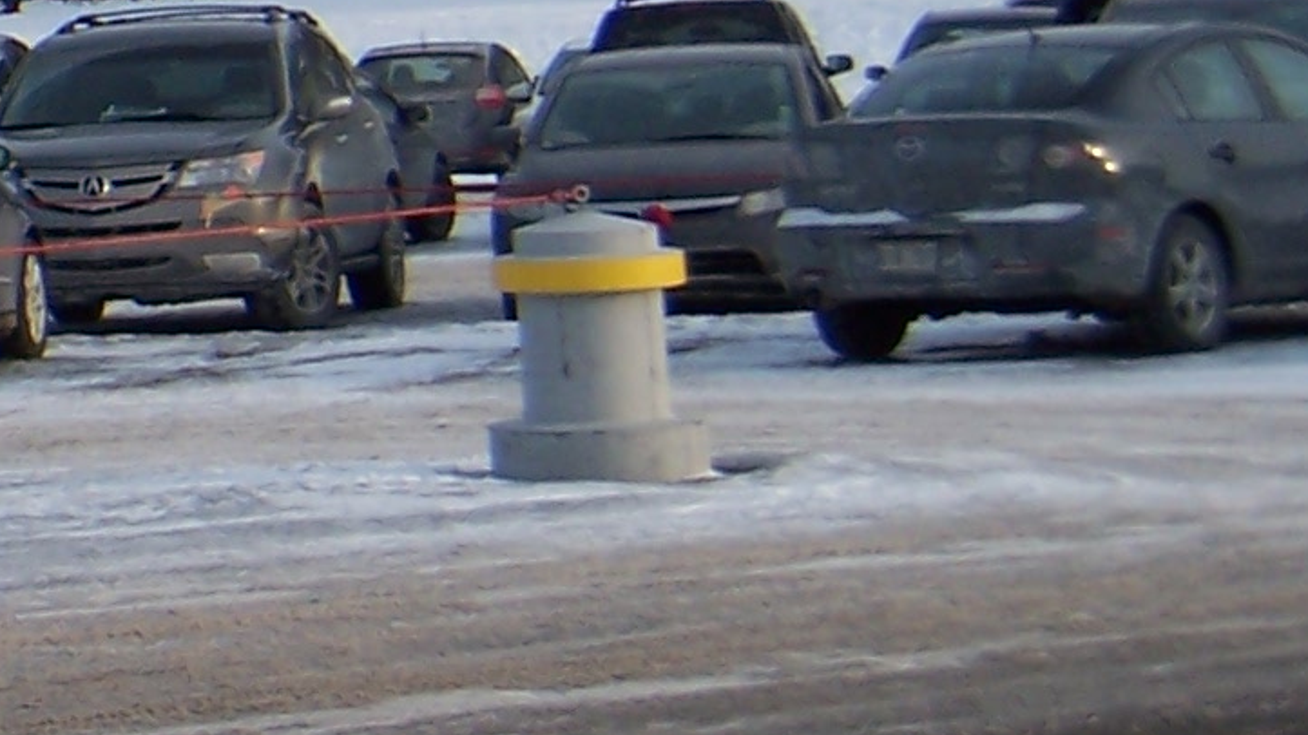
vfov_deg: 5.9
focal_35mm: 205
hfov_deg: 10.2
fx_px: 7109
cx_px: -522
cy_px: -400
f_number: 4.5
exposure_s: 1/350
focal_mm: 9.8
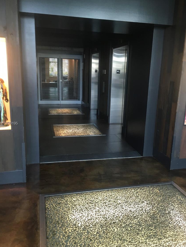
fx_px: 222
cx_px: 98
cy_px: 124
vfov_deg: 58.4
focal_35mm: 31
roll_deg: -1.5
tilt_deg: -15.9
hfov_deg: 45.4
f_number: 2.2
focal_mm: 4.15
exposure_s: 1/30
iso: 100
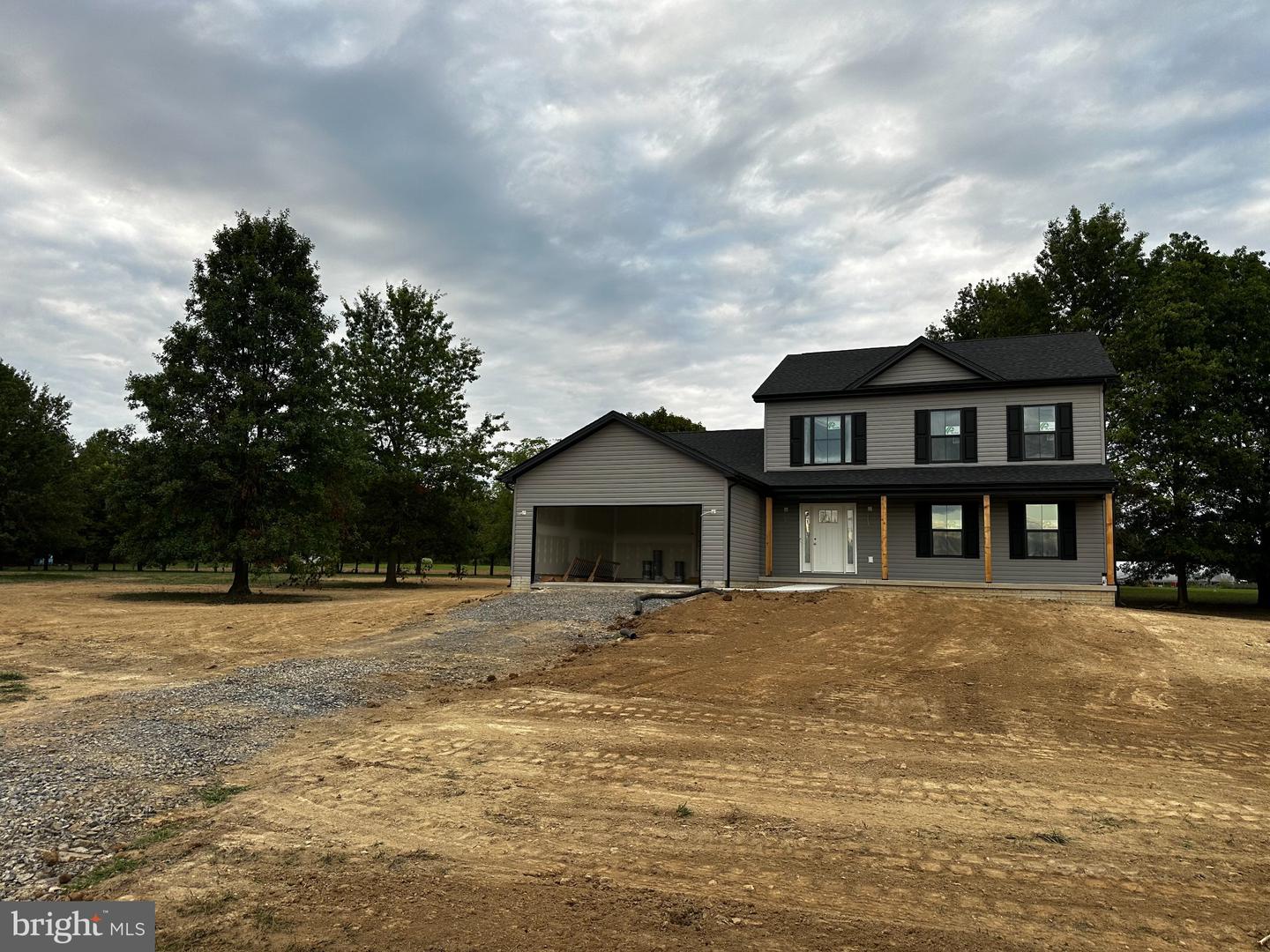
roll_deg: -1.7
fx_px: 881
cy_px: 476
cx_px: 635
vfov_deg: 56.8
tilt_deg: +7.2
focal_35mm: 24
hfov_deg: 71.6
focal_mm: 6.86
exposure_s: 1/271
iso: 80
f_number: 1.78
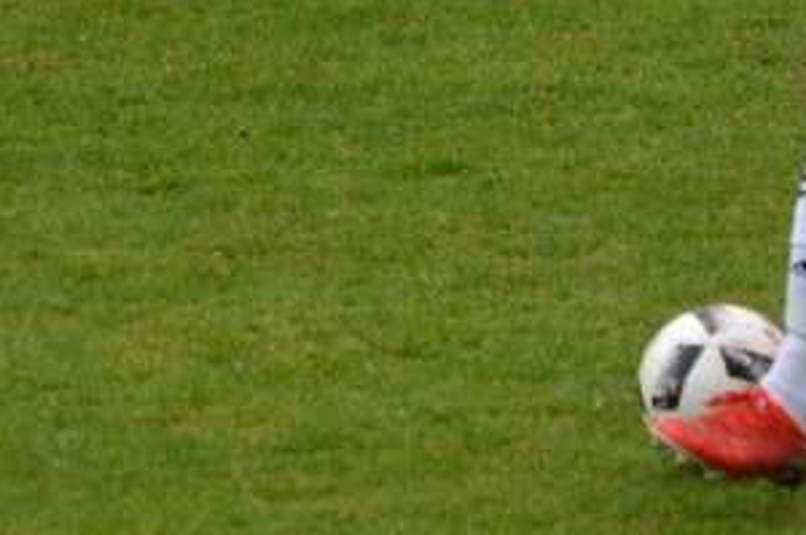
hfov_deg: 1.7
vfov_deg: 1.1
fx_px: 26846
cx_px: 1048
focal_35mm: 1201
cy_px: 34
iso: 800
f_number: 5.3
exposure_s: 1/1600
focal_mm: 200
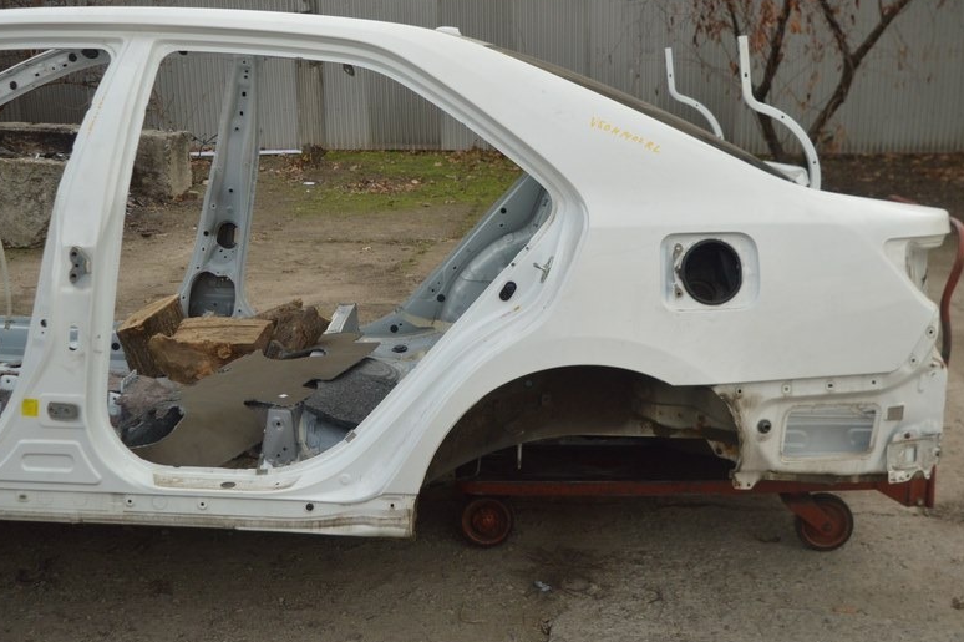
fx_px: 1115
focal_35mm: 42
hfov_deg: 46.8
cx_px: 502
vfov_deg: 32.0
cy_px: 247
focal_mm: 21
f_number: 3.8
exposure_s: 1/1250
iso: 400
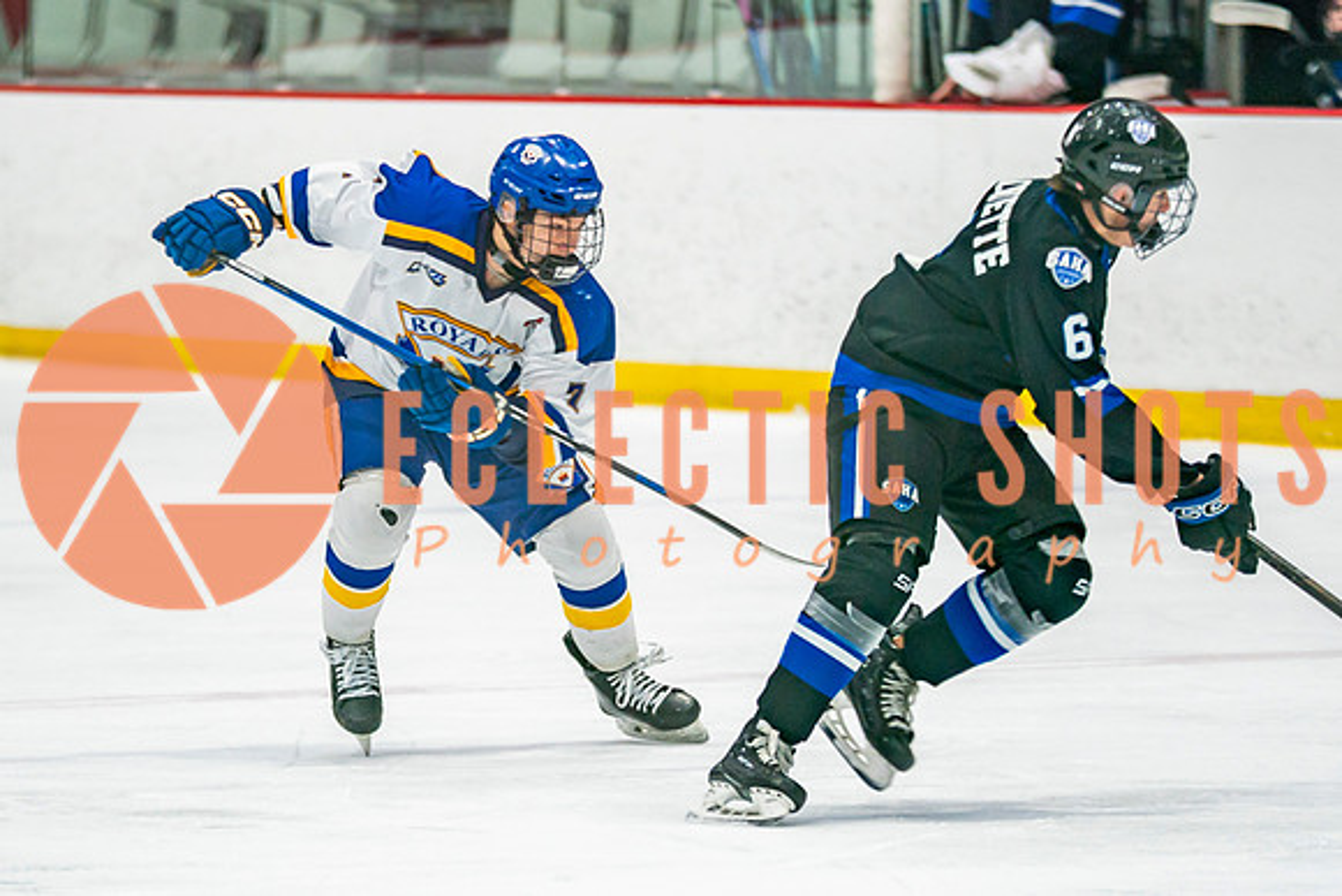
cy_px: 532
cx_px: 605
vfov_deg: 3.5
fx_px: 14602
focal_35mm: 392
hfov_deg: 5.3
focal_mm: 182
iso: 500
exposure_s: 1/640
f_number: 2.8
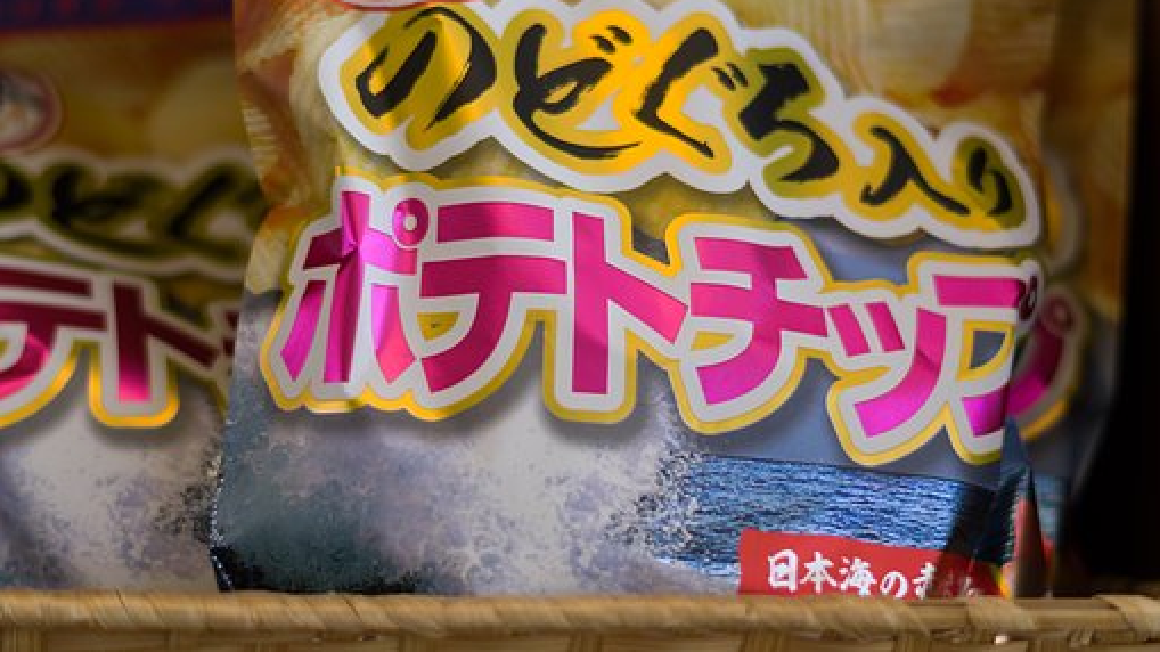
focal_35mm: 79
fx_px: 2429
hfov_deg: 26.9
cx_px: 581
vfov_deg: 15.3
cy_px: 335
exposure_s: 1/320
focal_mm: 50
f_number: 1.8
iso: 100
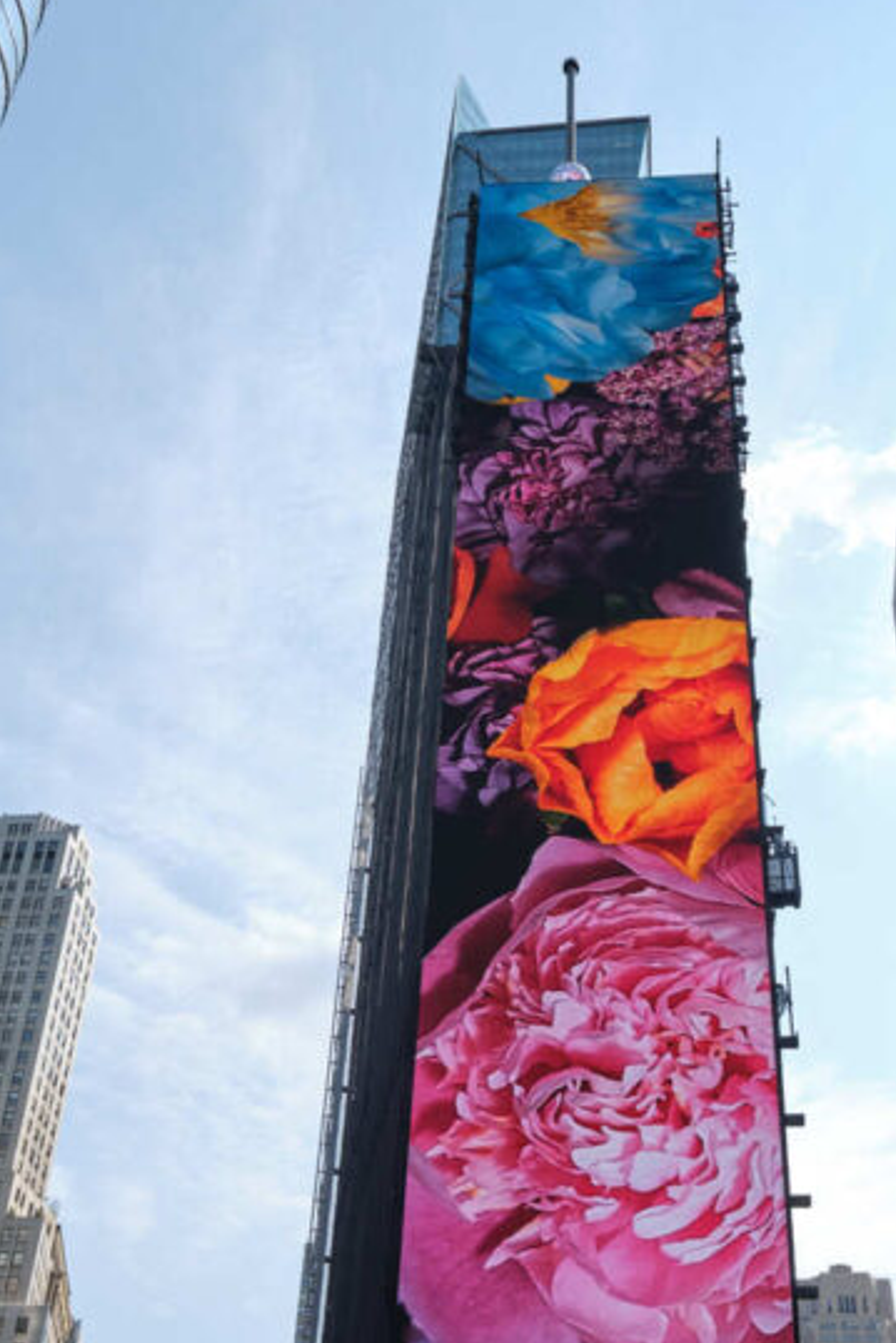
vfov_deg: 47.6
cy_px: 906
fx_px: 1492
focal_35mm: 40
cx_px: 570
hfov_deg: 33.2
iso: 200
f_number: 8
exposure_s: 1/200
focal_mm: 14
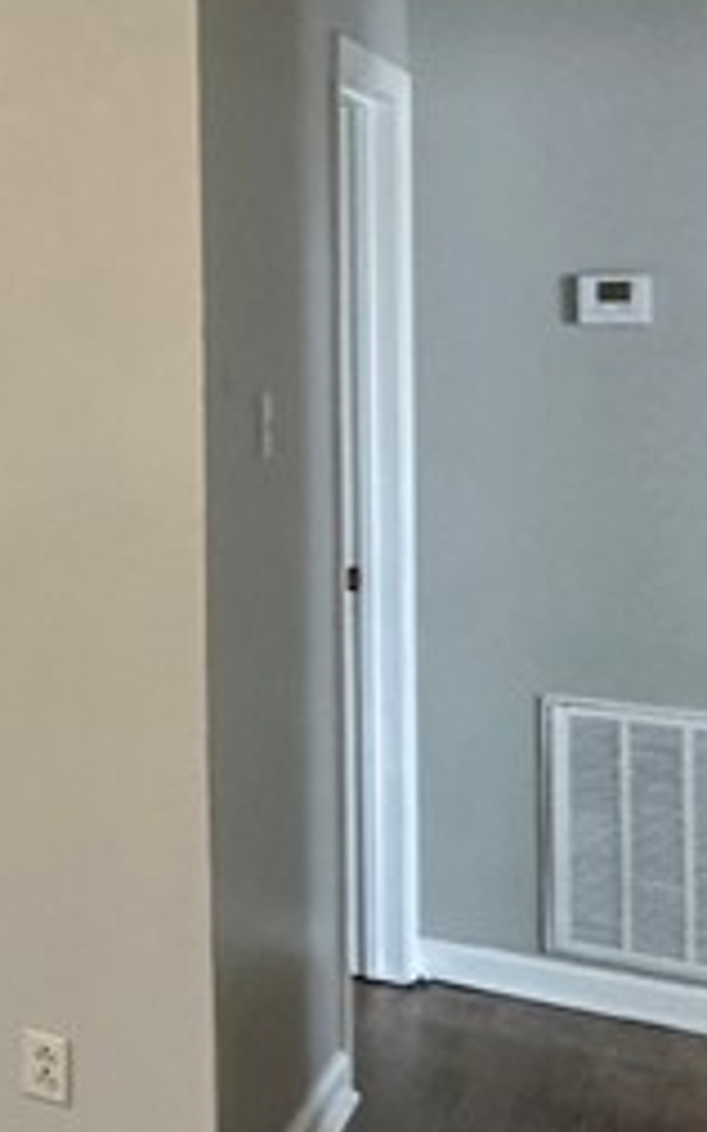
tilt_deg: +0.4
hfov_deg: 14.1
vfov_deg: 33.4
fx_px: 1851
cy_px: 304
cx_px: -1029
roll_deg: +0.1
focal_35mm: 60
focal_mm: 2.22
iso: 160
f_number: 2.2
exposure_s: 1/60
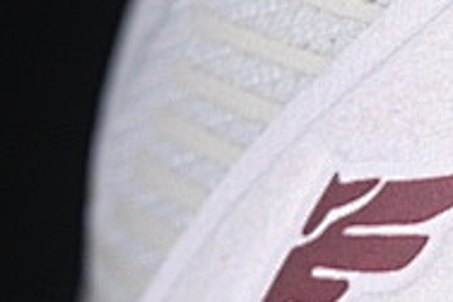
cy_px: 469
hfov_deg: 4.7
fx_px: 5431
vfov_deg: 3.2
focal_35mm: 432
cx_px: 757
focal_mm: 50
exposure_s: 1/80
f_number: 7.1
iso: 160
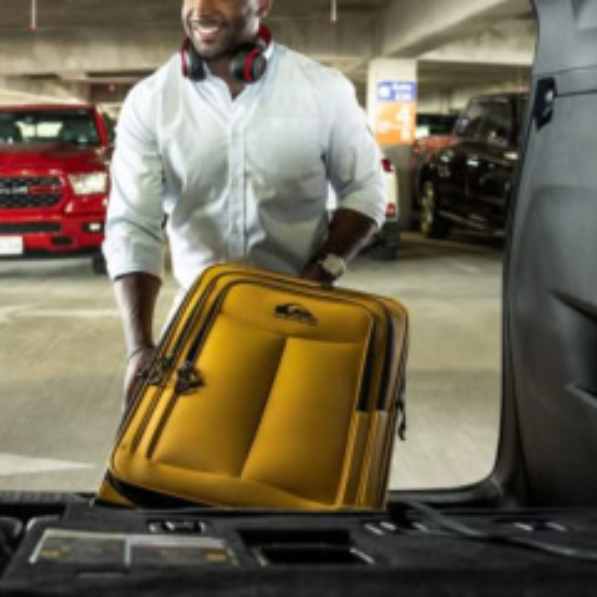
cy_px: 189
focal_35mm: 53
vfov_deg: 31.9
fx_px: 1034
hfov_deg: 31.9
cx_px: 187
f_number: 3.5
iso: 500
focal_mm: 29
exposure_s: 1/25
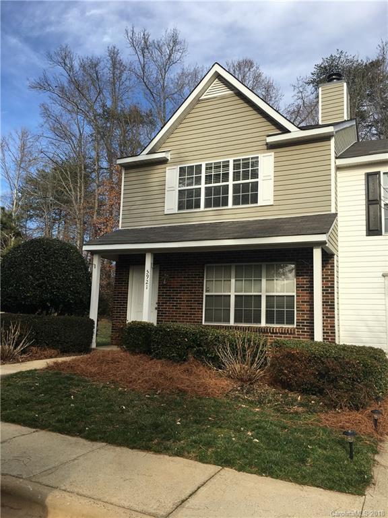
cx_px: 194
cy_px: 259
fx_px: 433
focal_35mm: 29
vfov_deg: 61.7
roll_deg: -1.9
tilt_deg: +9.3
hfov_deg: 48.2
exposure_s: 1/810
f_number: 2.2
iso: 25
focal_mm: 4.15
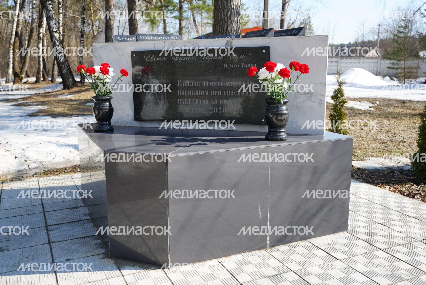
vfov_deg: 37.9
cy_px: 142
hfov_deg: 54.4
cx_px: 213
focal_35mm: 35
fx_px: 414
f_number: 5
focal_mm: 35
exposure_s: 1/3200
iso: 1250
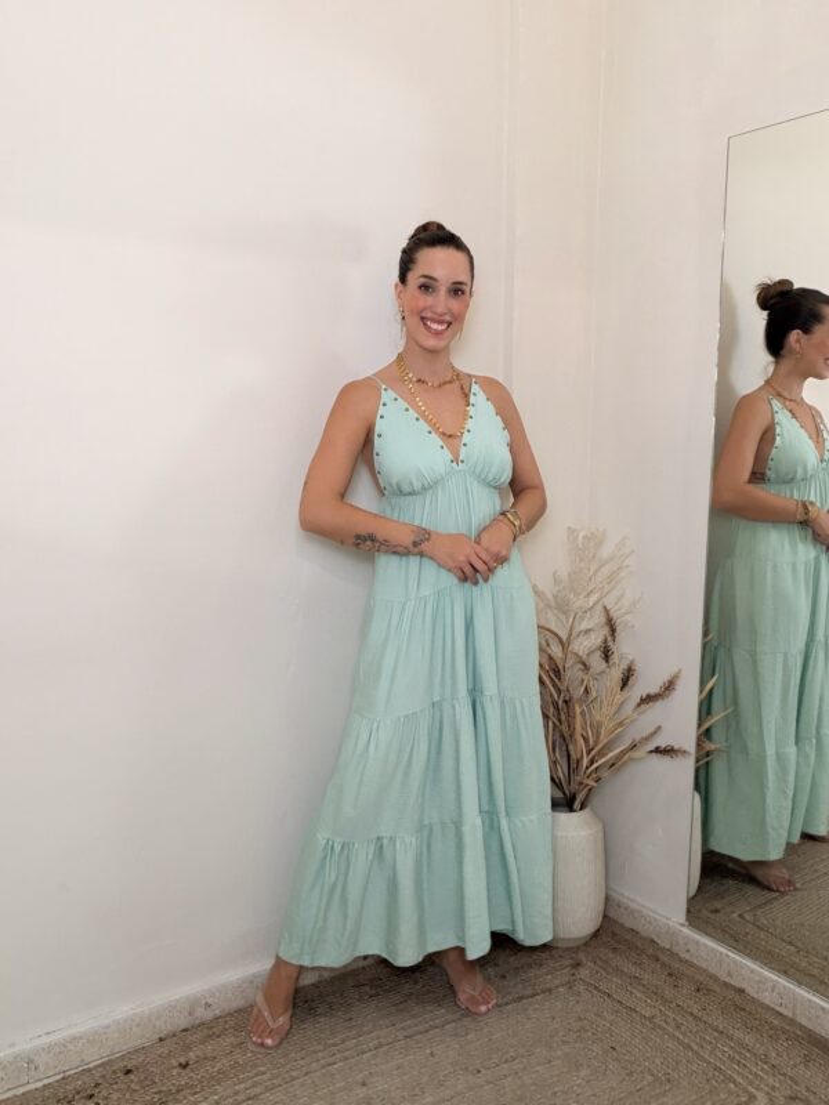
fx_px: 958
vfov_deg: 60.0
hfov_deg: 46.8
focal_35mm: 30
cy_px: 552
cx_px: 414
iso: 100
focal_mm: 2.71
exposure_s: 1/60
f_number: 1.9
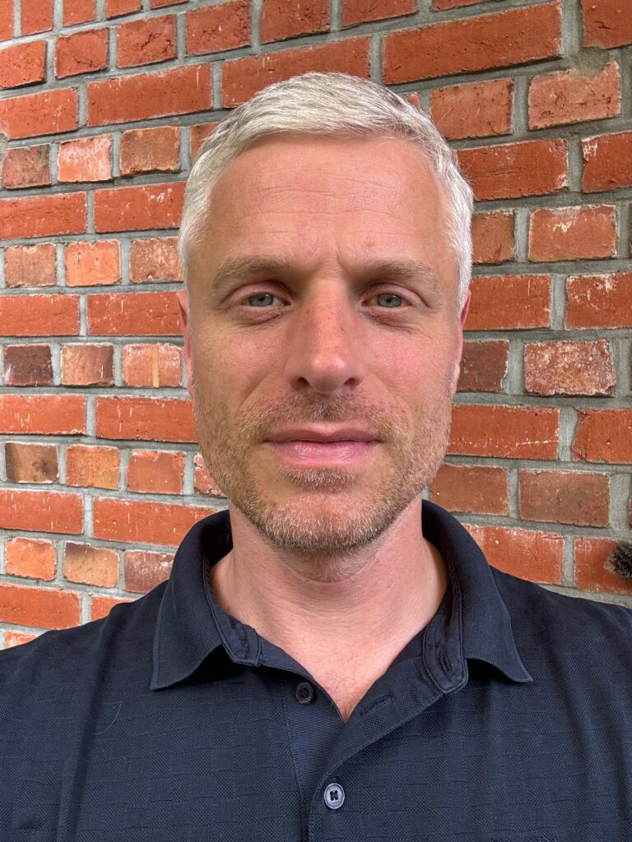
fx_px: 730
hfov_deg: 46.8
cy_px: 421
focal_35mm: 30
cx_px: 316
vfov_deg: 60.0
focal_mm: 2.69
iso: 32
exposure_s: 1/121
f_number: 1.9
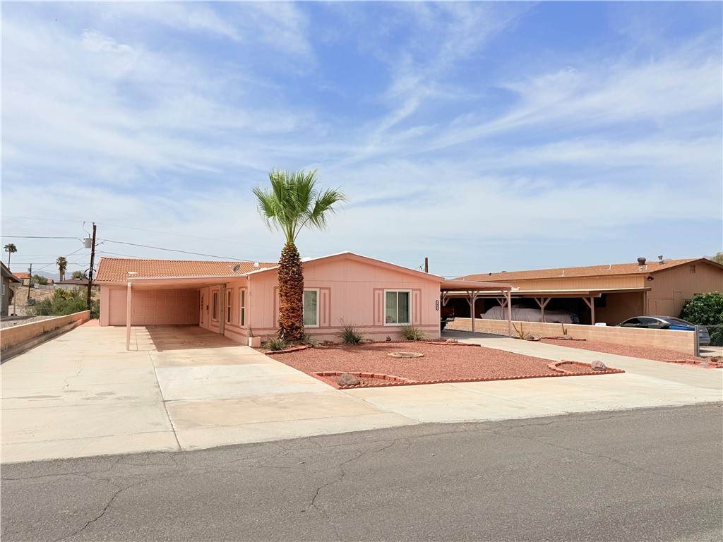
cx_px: 362
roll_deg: +0.3
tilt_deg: +3.6
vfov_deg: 56.8
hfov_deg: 71.6
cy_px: 271
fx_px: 501
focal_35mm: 24
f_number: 1.78
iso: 80
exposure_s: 1/11905
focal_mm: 6.76
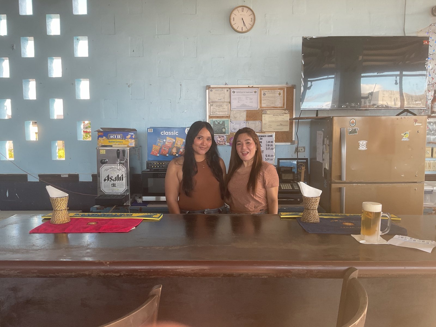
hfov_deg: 61.7
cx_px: 218
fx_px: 365
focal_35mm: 29
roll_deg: +1.6
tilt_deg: -6.1
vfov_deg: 48.2
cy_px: 164
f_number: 1.8
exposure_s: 1/120
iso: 50
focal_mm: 3
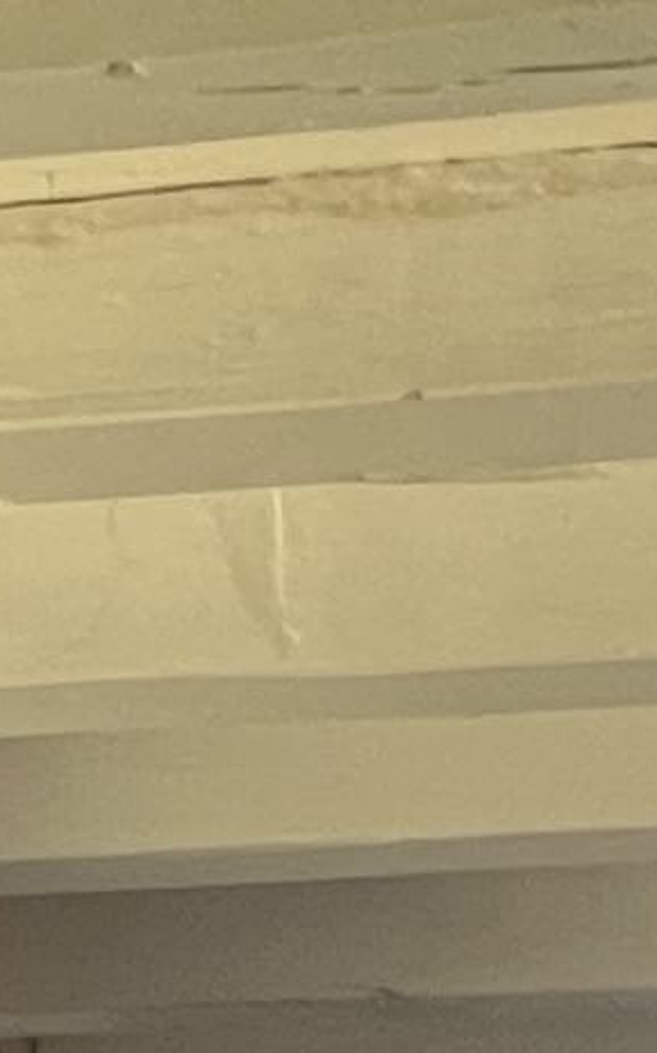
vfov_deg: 14.4
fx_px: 3441
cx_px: 1337
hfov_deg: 10.1
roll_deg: +0.6
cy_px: 2111
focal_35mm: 120
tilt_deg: -3.6
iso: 100
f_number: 1.8
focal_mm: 1.57
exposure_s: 1/99
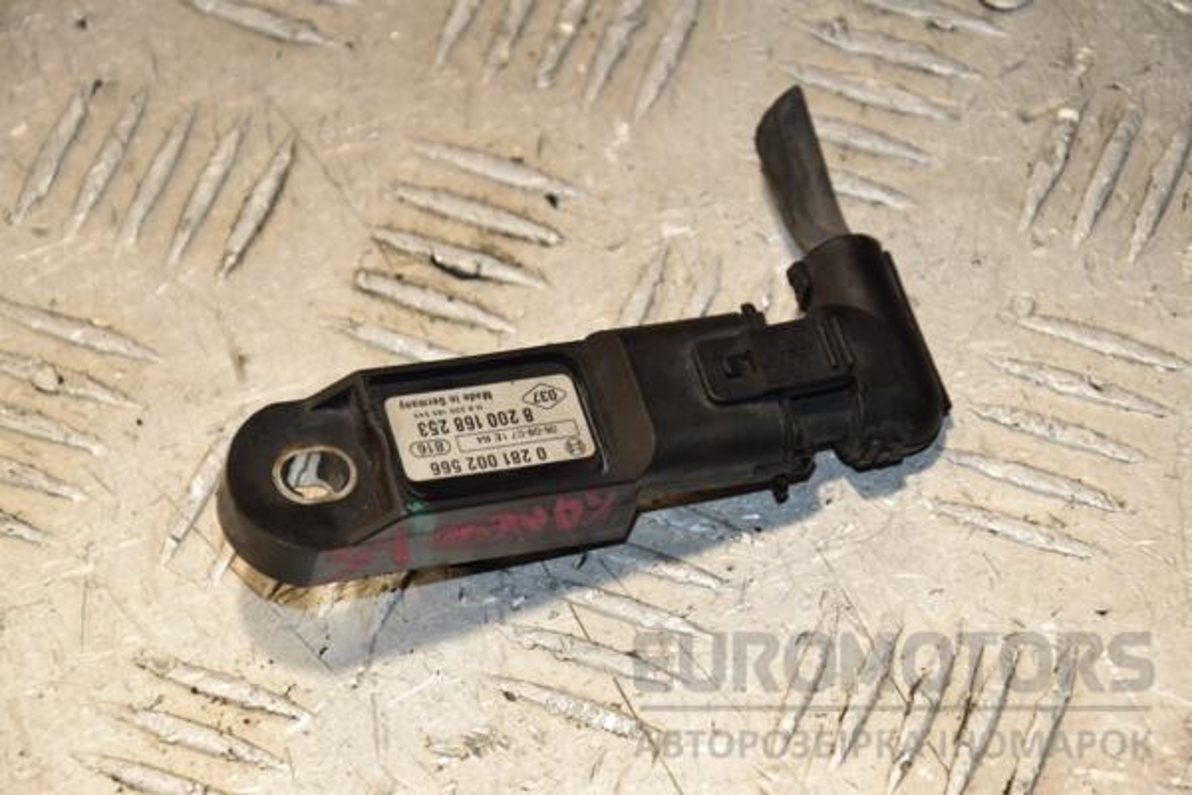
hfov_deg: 13.0
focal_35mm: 158
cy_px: 398
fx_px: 5215
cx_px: 596
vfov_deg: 8.7
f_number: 8
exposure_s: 1/200
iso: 800
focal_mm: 105
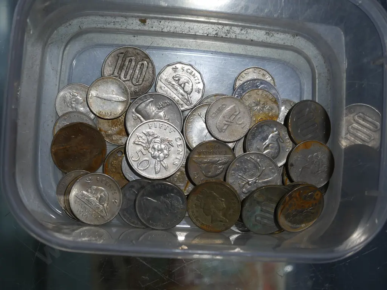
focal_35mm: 60
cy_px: 145
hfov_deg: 32.2
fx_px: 671
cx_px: 194
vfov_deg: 24.4
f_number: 6.3
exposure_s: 1/100
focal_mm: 30
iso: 200
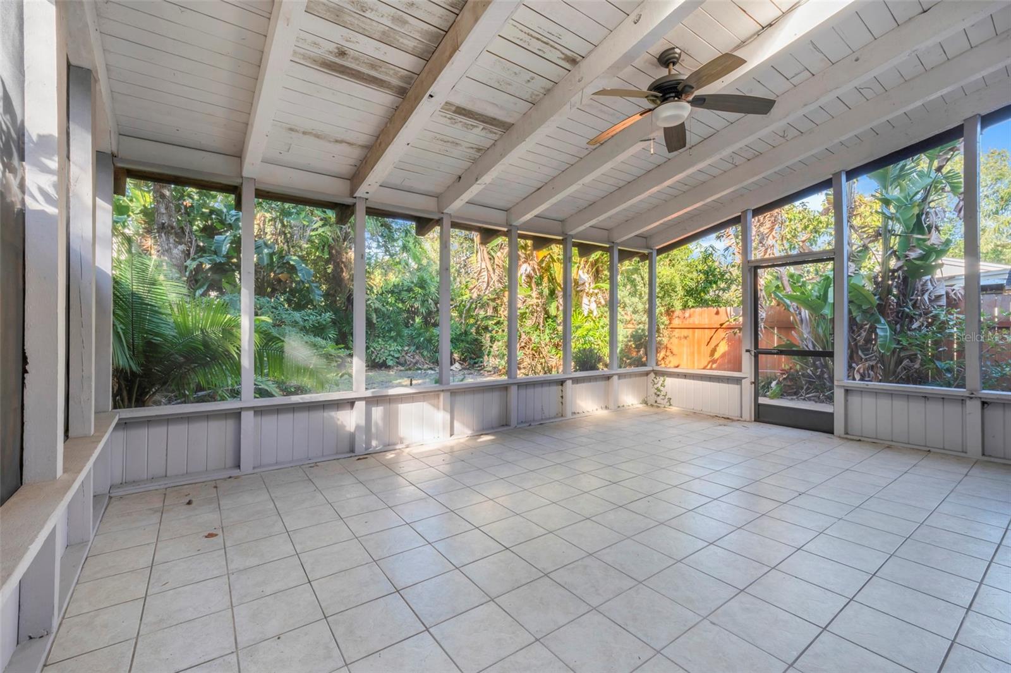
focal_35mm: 15
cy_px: 336
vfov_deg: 77.3
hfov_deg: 100.4
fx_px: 421
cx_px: 506
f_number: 9
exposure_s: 1/3
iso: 250
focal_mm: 10
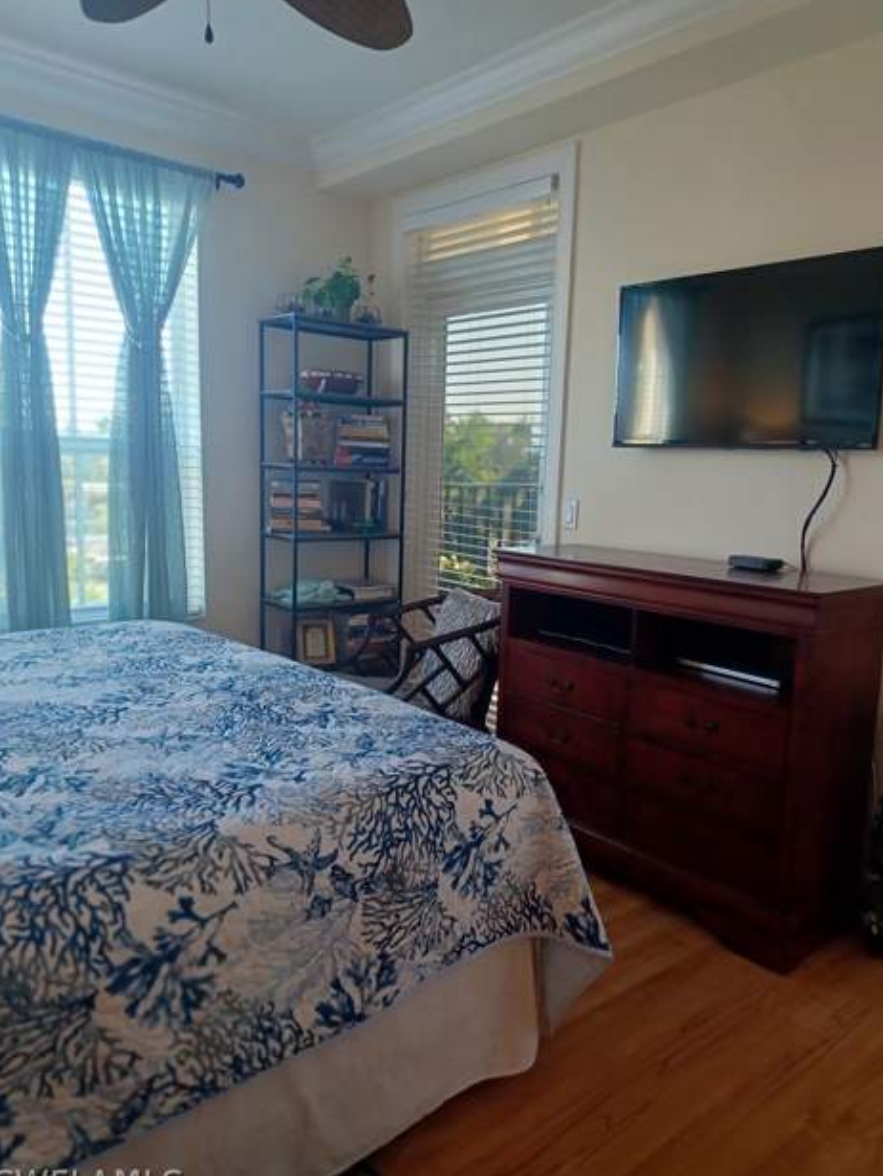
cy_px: 599
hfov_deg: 53.1
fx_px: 883
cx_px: 443
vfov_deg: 67.3
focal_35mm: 26
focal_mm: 4.6
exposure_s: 1/60
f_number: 1.8
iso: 250
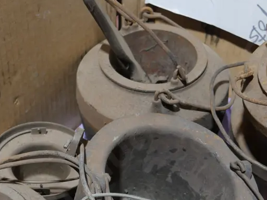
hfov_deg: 23.3
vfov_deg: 17.5
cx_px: 123
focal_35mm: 84
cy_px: 151
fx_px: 648
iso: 640
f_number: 4.6
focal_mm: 21
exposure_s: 1/60
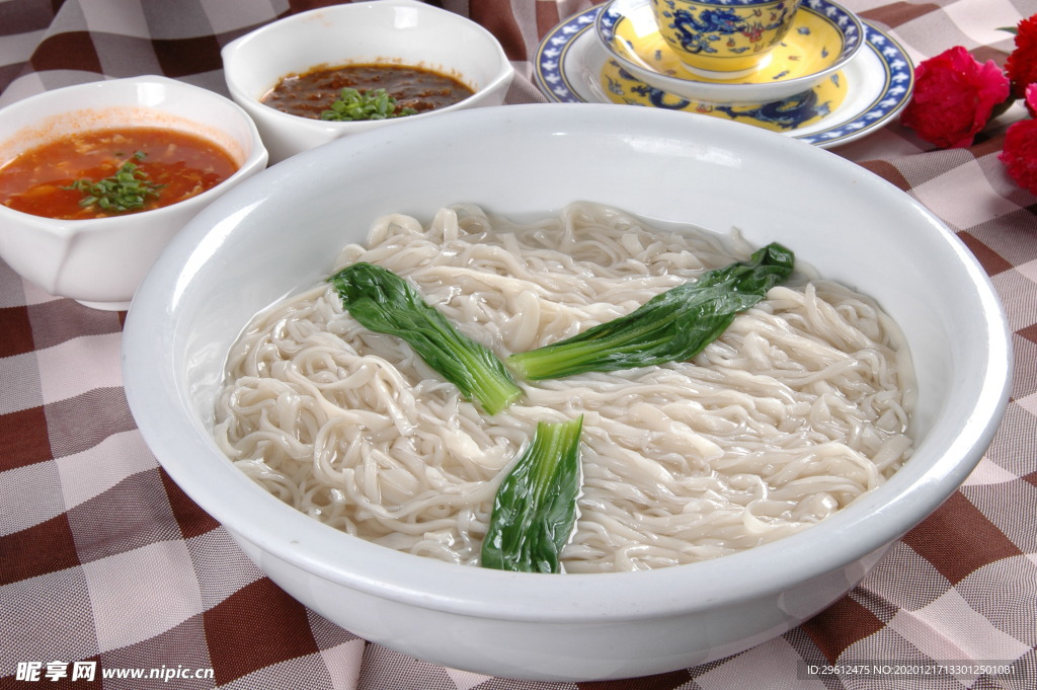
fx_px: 1900
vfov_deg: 20.6
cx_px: 518
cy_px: 345
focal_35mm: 66
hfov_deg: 30.5
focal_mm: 44
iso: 200
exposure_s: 1/200
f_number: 14
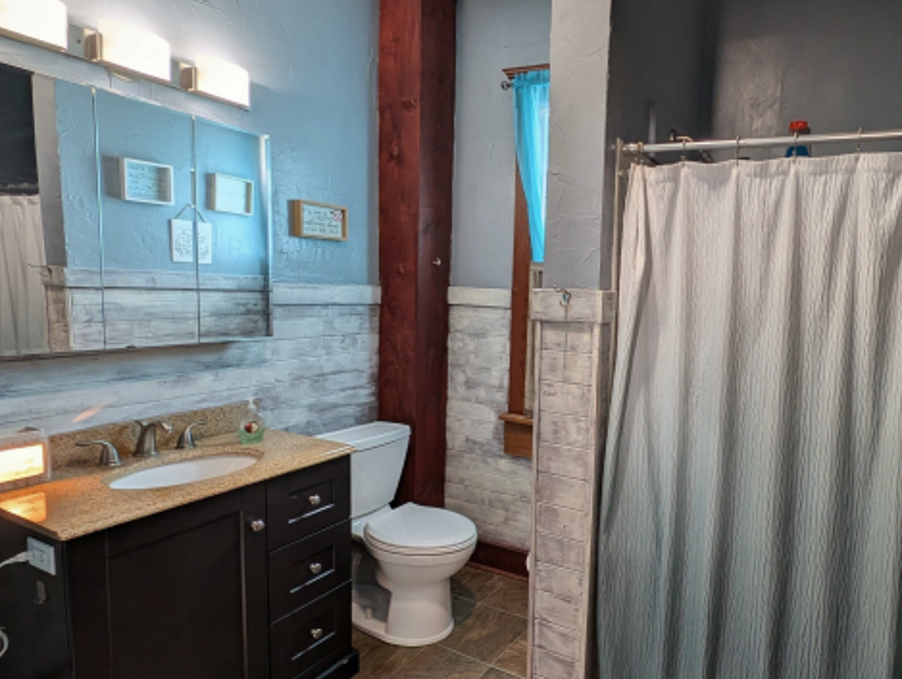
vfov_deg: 74.4
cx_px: 562
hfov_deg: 89.2
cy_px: 392
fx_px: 444
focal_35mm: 17
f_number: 1.95
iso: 54
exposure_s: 1/40
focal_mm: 2.23
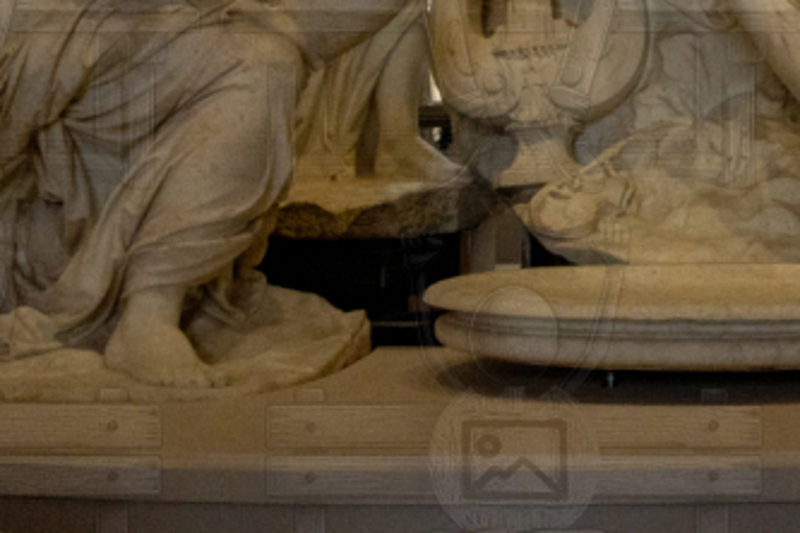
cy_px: -124
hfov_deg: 21.8
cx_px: 810
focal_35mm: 90
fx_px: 2000
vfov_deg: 14.6
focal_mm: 20
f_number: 6.3
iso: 1000
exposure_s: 1/200
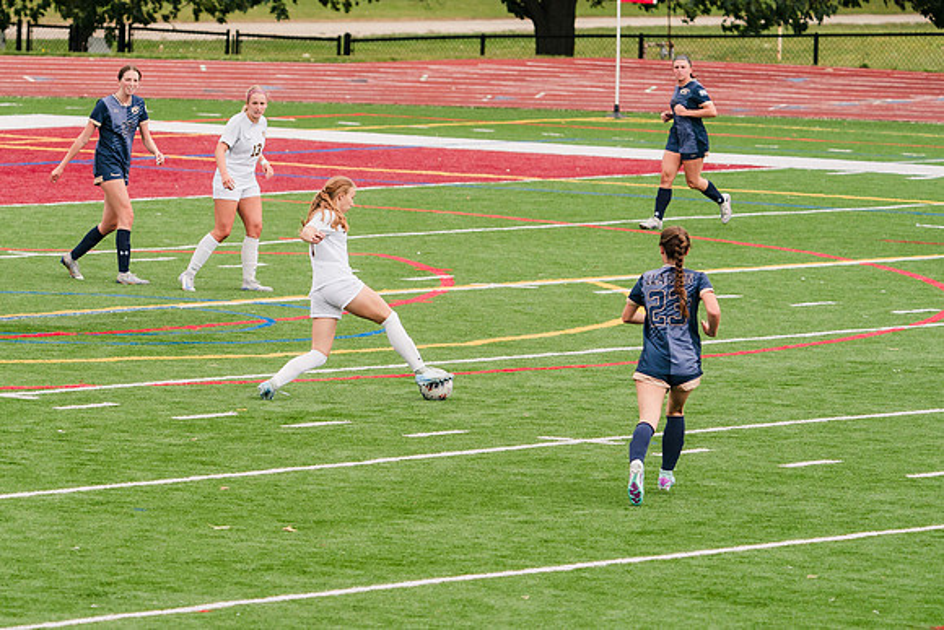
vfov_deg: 4.1
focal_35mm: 334
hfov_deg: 6.2
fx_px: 8752
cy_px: 248
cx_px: 308
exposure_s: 1/1600
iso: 640
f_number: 5.6
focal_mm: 243
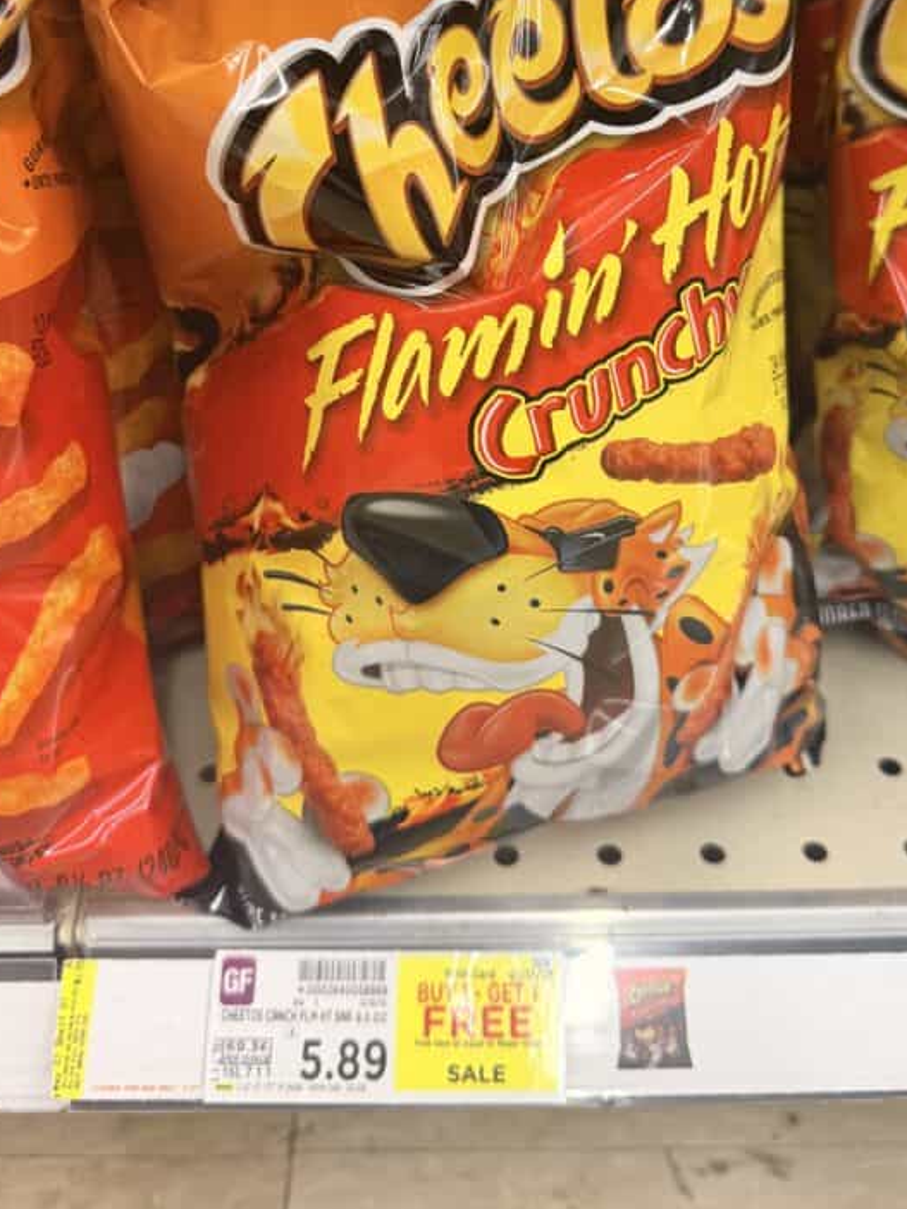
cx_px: 497
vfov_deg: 51.3
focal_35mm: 35
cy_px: 369
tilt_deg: -35.2
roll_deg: +0.3
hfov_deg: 40.7
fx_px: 1222
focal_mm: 6.76
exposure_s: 1/63
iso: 200
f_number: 1.78
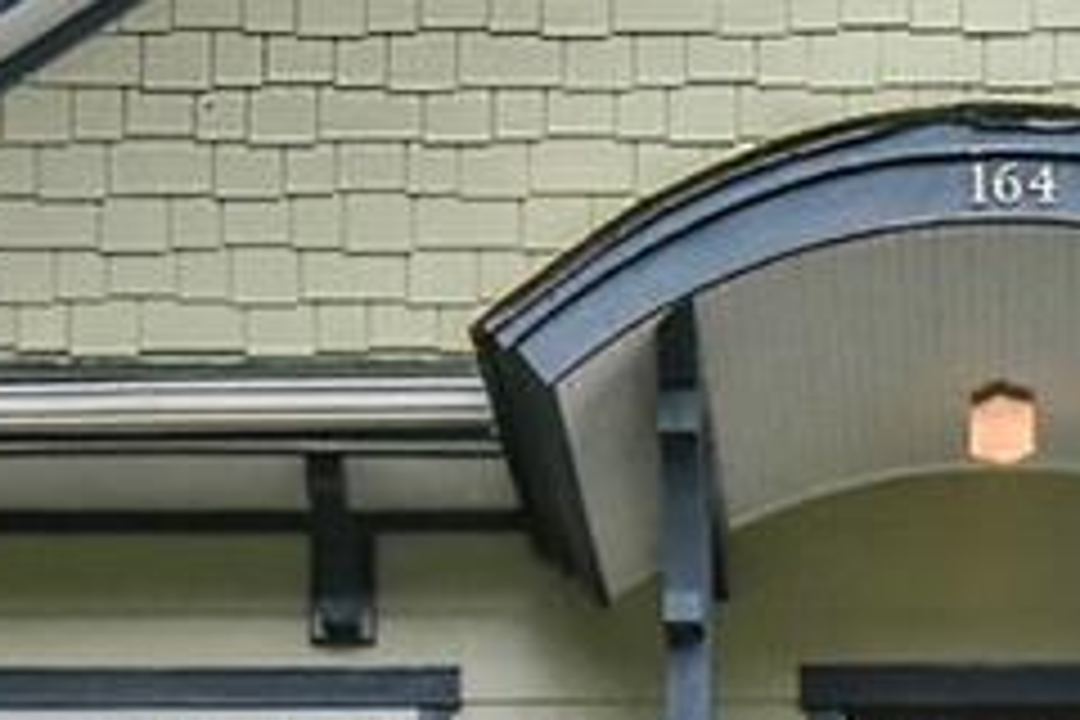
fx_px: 4860
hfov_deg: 12.6
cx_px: 873
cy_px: 740
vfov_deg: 8.4
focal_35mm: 162
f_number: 18
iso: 4000
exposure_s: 1/320
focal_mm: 38
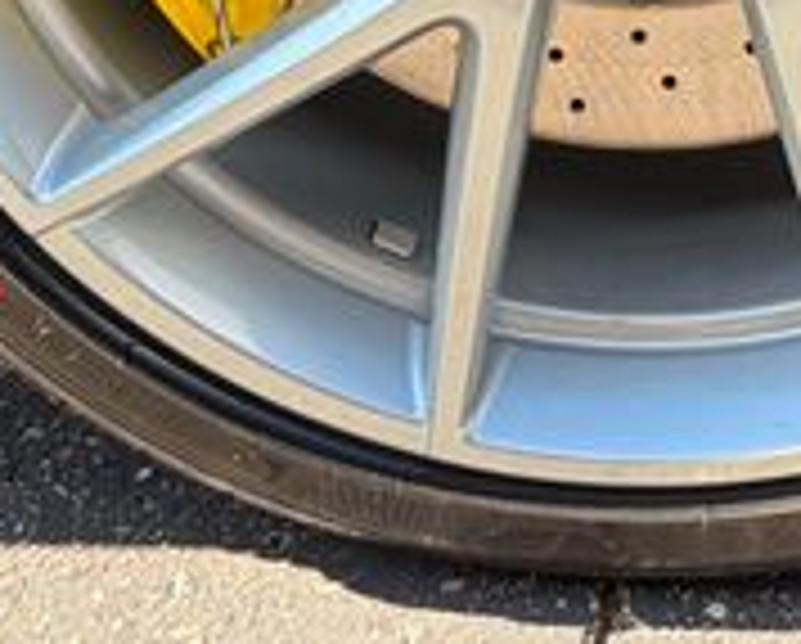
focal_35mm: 91
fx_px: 2161
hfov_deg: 20.7
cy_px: -329
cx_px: 666
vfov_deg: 15.6
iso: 50
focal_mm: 5.96
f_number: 1.6
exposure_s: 1/290
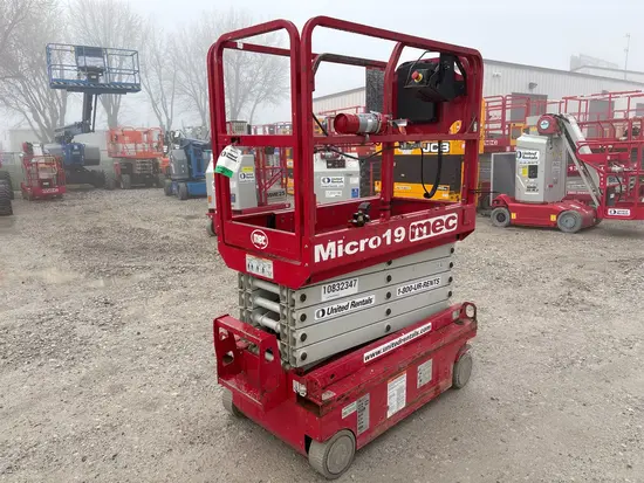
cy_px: 242
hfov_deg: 67.3
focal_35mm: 26
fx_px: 484
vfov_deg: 53.1
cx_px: 322
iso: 50
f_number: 1.6
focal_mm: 5.96
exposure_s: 1/716
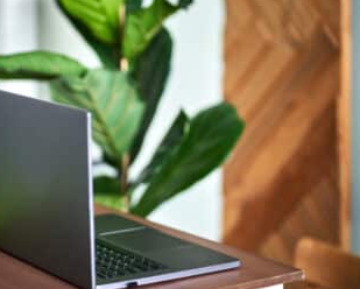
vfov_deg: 13.3
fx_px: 1237
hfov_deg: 16.5
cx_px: 107
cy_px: 134
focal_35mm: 116
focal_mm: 85
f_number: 2
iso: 320
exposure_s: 1/160
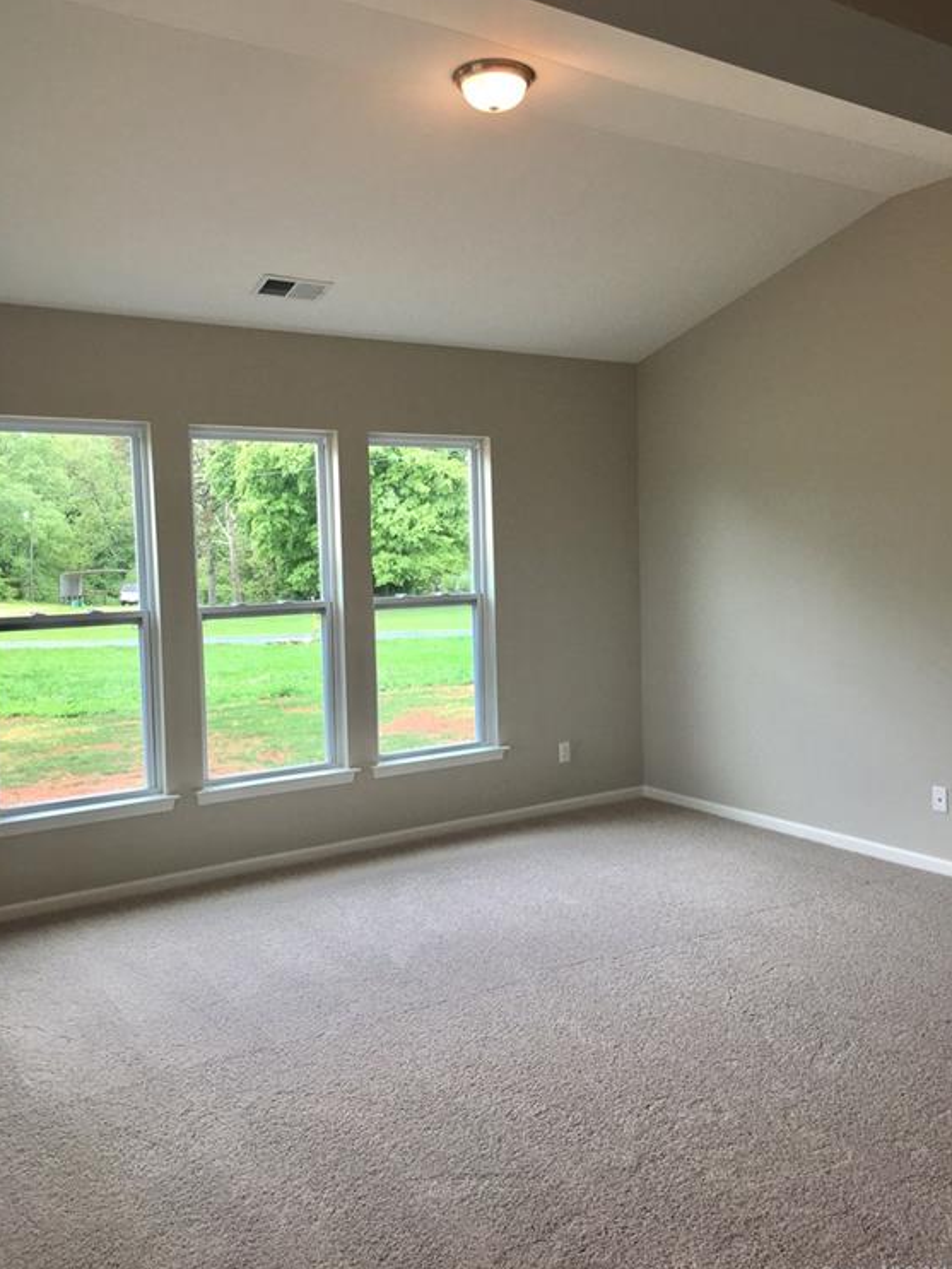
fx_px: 1099
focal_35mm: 30
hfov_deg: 46.8
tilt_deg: -3.6
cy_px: 629
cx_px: 475
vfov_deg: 59.9
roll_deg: +1.4
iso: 40
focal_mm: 4.15
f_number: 2.2
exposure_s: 1/100
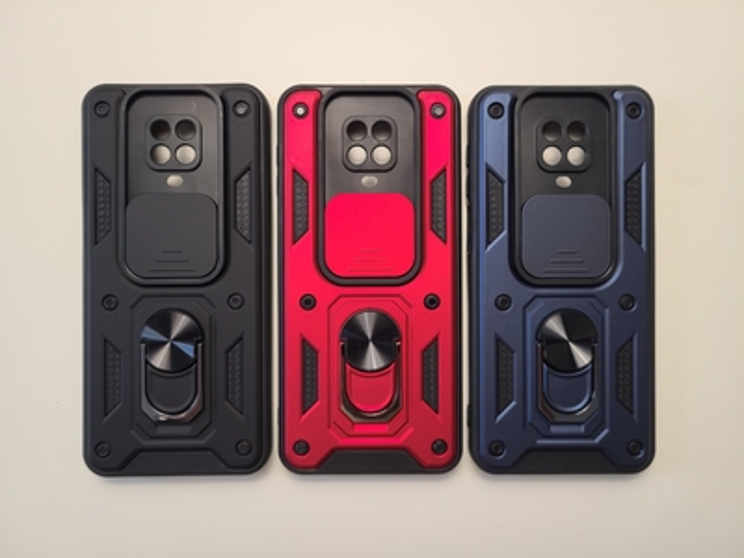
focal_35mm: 26
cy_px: 279
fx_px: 559
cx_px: 372
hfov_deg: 67.3
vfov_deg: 53.1
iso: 40
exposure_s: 1/50
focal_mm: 5.4
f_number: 1.8
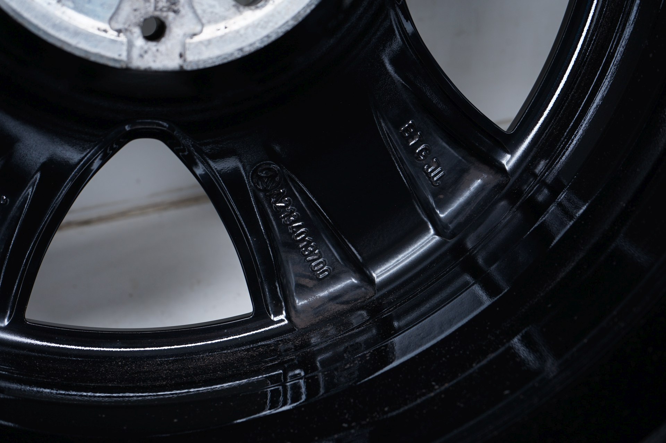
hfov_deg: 40.4
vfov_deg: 27.5
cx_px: 333
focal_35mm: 49
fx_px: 906
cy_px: 222
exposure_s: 1/125
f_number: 7.1
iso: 250
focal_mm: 49
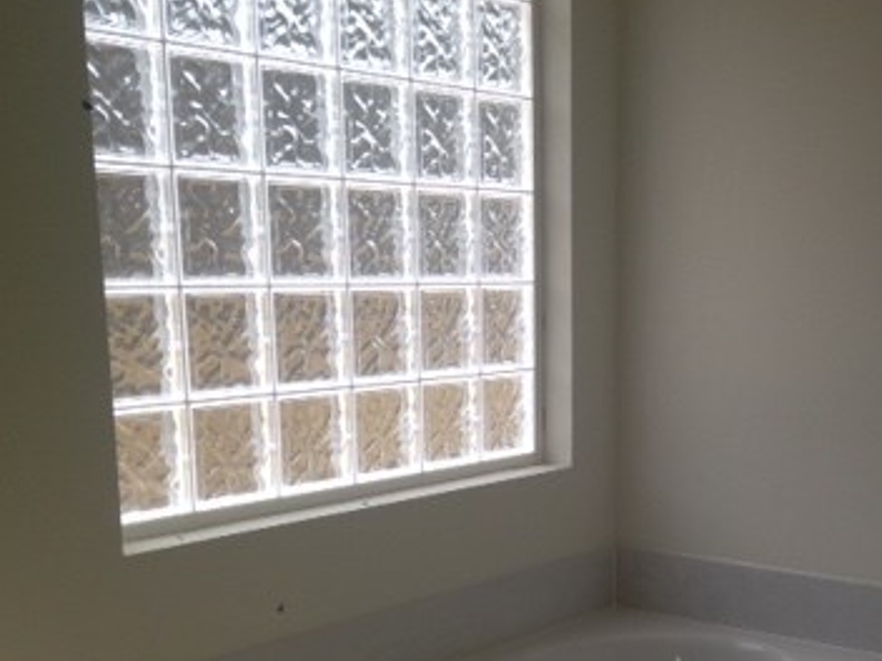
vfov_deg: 23.9
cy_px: 571
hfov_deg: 31.4
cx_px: 702
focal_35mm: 60
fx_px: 1529
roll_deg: -0.3
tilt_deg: -13.8
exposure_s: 1/60
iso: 64
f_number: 2.4
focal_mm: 4.12
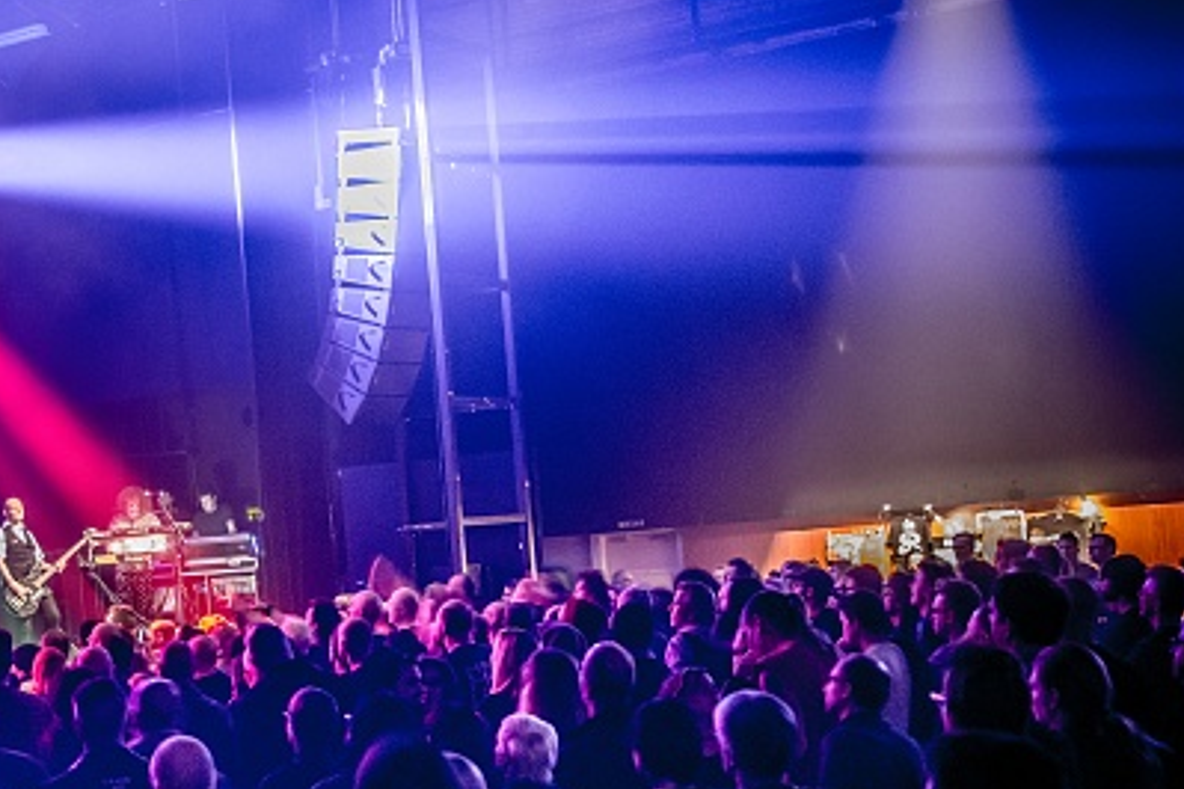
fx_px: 2138
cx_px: 279
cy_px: 571
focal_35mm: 65
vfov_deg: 20.8
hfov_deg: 30.4
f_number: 2.8
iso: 4000
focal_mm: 36
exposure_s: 1/6
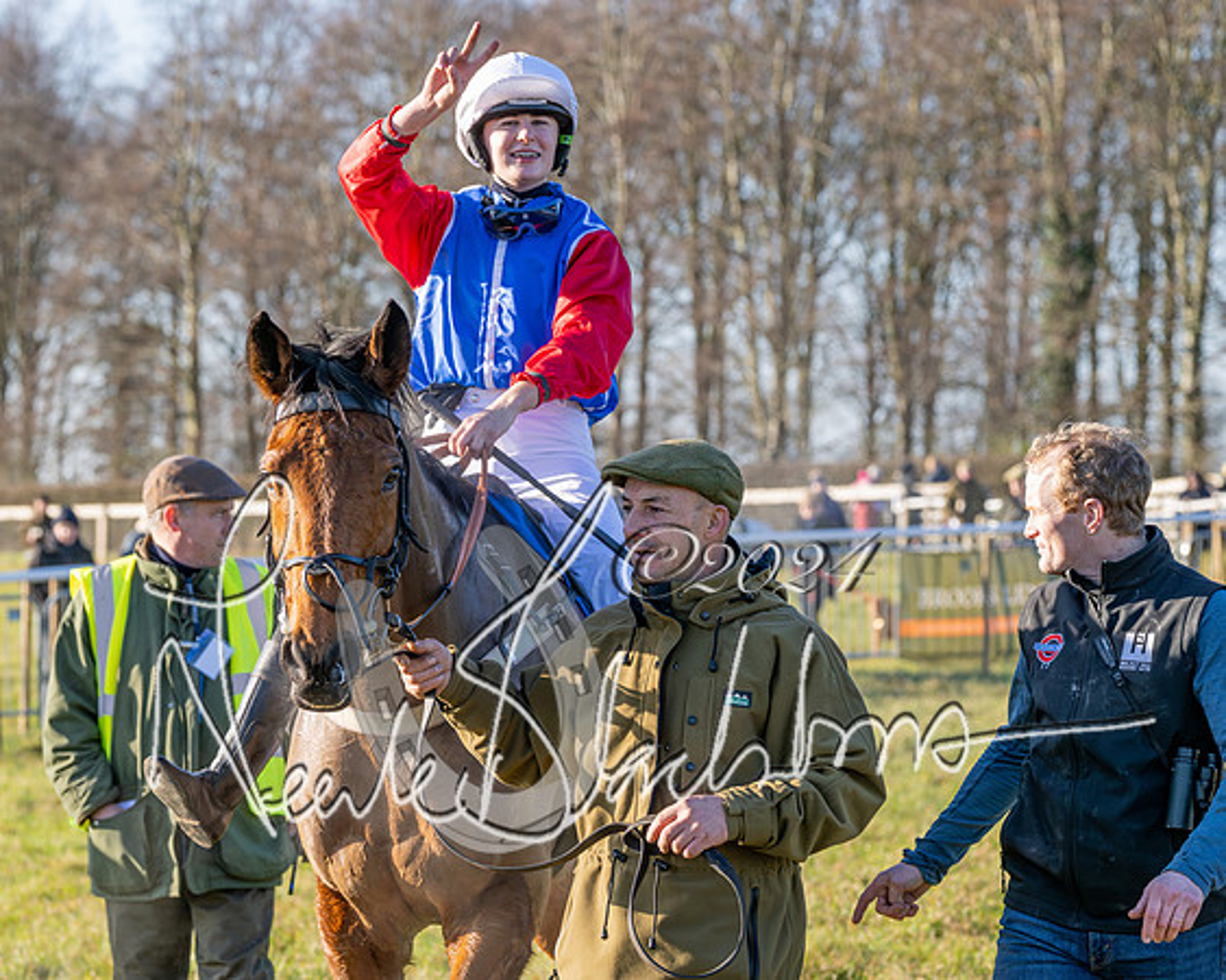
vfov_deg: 10.7
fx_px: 5218
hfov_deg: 13.4
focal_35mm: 144
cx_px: 314
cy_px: 491
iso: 400
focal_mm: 100
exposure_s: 1/1250
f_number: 5
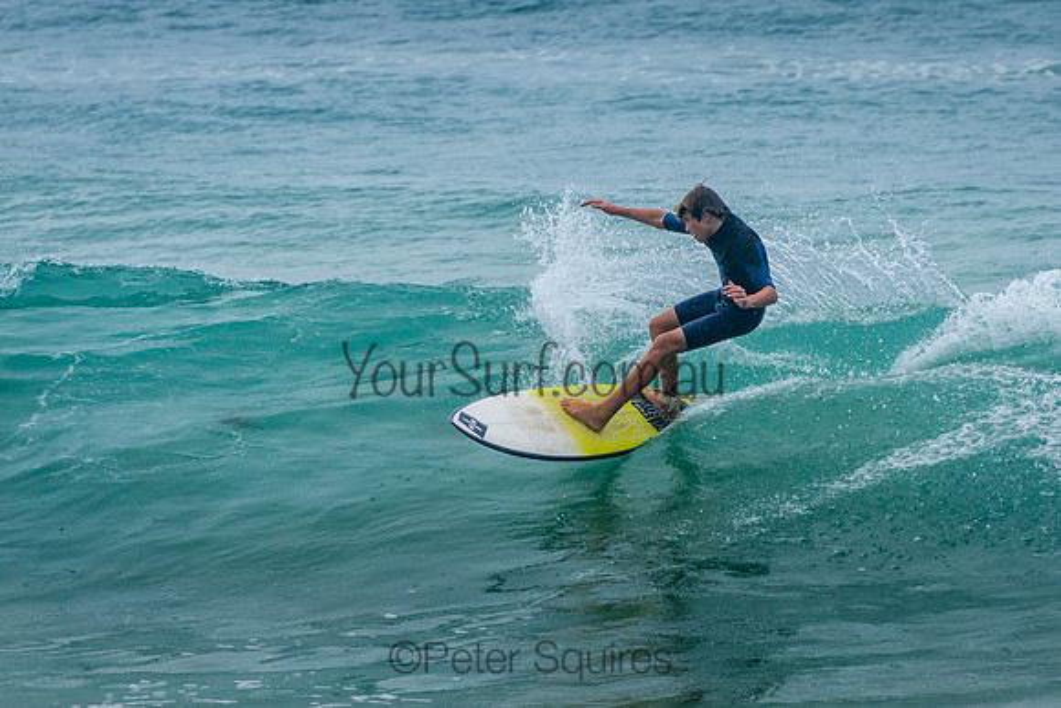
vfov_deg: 2.5
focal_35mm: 550
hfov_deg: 3.7
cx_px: 640
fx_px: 16223
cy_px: 349
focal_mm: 400
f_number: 8
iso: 500
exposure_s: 1/2000
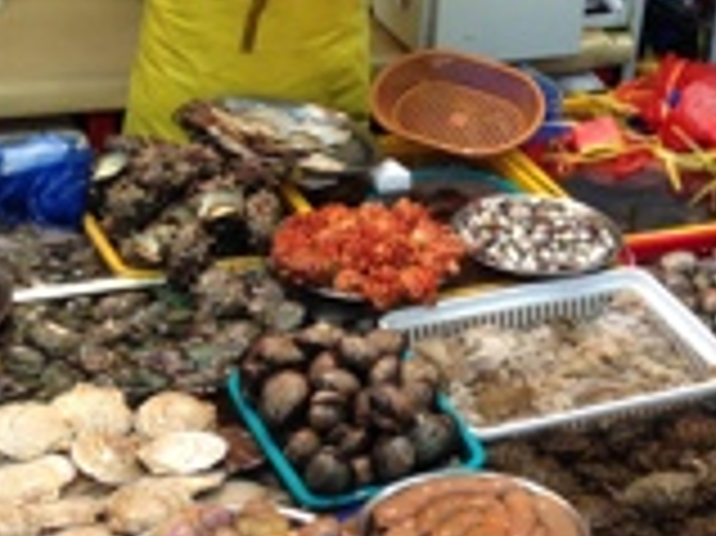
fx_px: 1715
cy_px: 198
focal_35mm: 83
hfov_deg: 23.1
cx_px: 599
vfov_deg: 17.7
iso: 50
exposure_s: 1/40
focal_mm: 4.12
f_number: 2.4
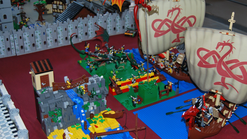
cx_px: 137
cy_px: 71
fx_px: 327
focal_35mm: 50
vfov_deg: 24.0
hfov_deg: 41.3
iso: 200
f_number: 4
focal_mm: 26
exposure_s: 1/60
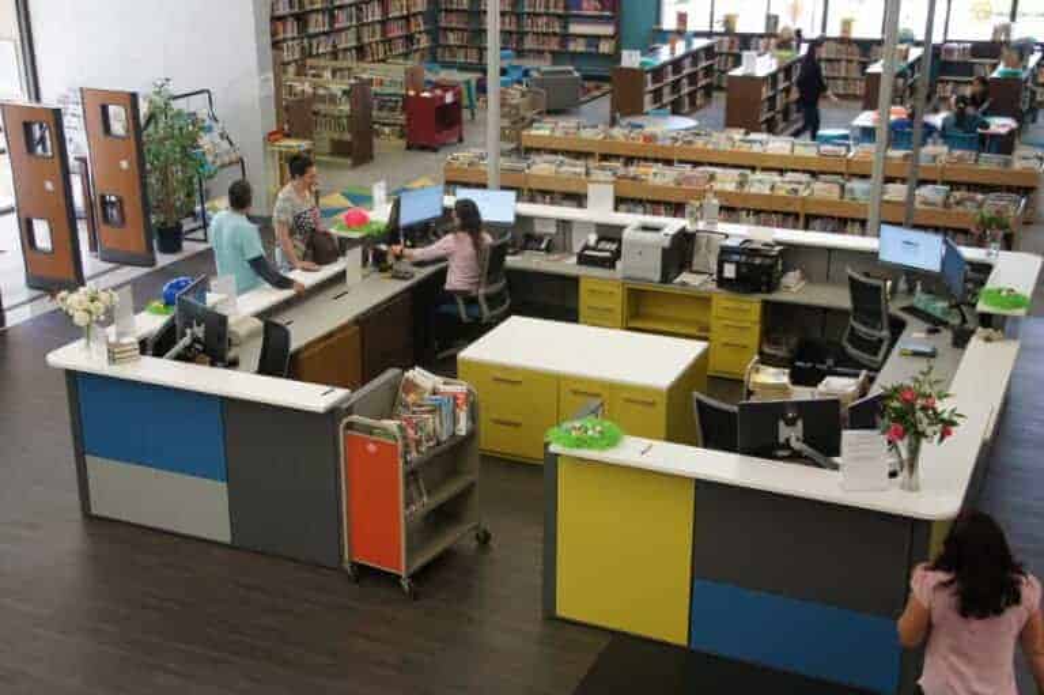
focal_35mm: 46
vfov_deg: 28.9
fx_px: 1348
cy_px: 348
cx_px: 522
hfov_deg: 42.3
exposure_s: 1/50
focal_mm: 31
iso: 320
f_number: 4.5
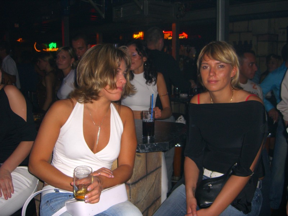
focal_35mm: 38
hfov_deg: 49.0
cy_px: 108
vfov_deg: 37.7
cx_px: 144
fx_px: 316
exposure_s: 1/60
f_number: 2.8
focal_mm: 7.9
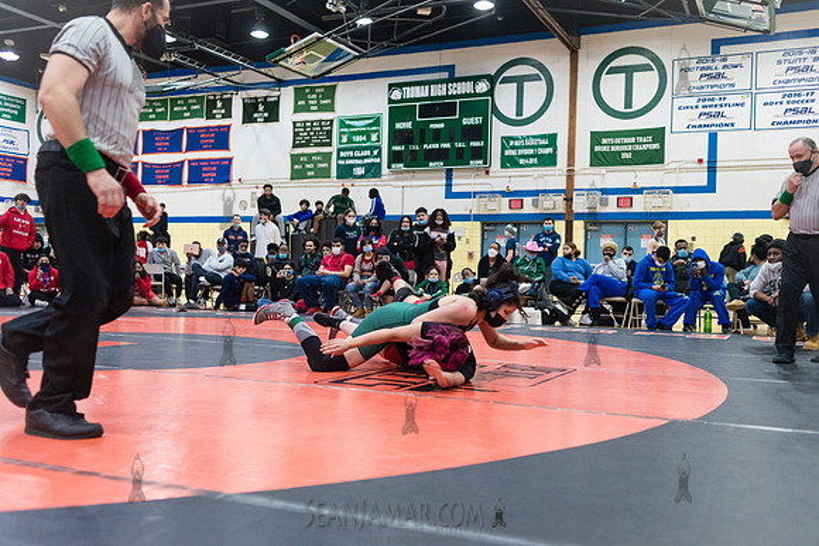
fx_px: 796
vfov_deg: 37.9
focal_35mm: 35
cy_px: 273
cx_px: 410
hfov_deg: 54.4
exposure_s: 1/400
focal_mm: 35
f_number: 3.5
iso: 4000
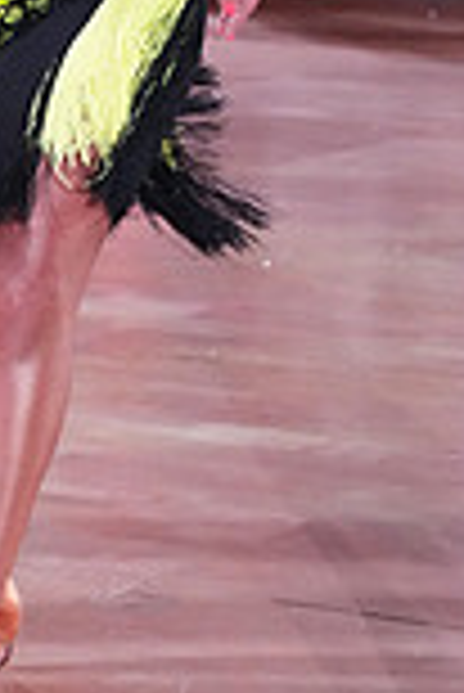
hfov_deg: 7.0
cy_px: -184
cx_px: 277
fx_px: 3781
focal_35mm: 196
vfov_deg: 10.3
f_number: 5
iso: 8000
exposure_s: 1/400
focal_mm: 52
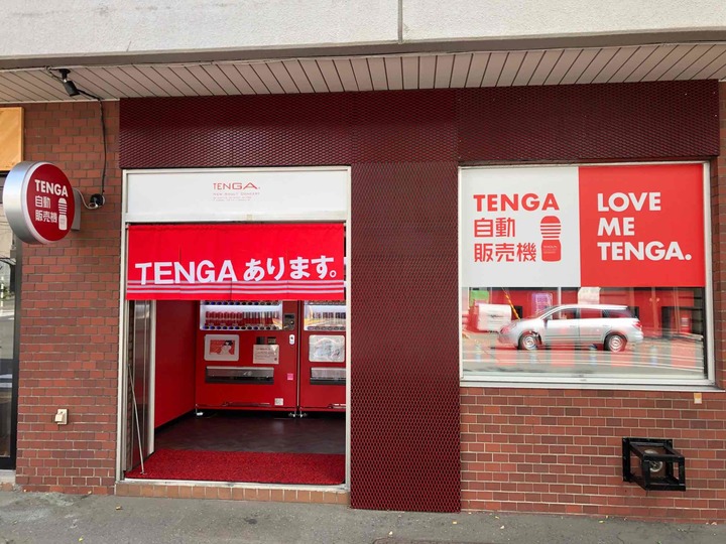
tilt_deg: +3.9
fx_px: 587
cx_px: 363
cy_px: 272
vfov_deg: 49.7
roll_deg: +0.0
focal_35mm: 28
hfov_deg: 63.4
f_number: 1.8
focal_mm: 3.99
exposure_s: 1/120
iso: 25
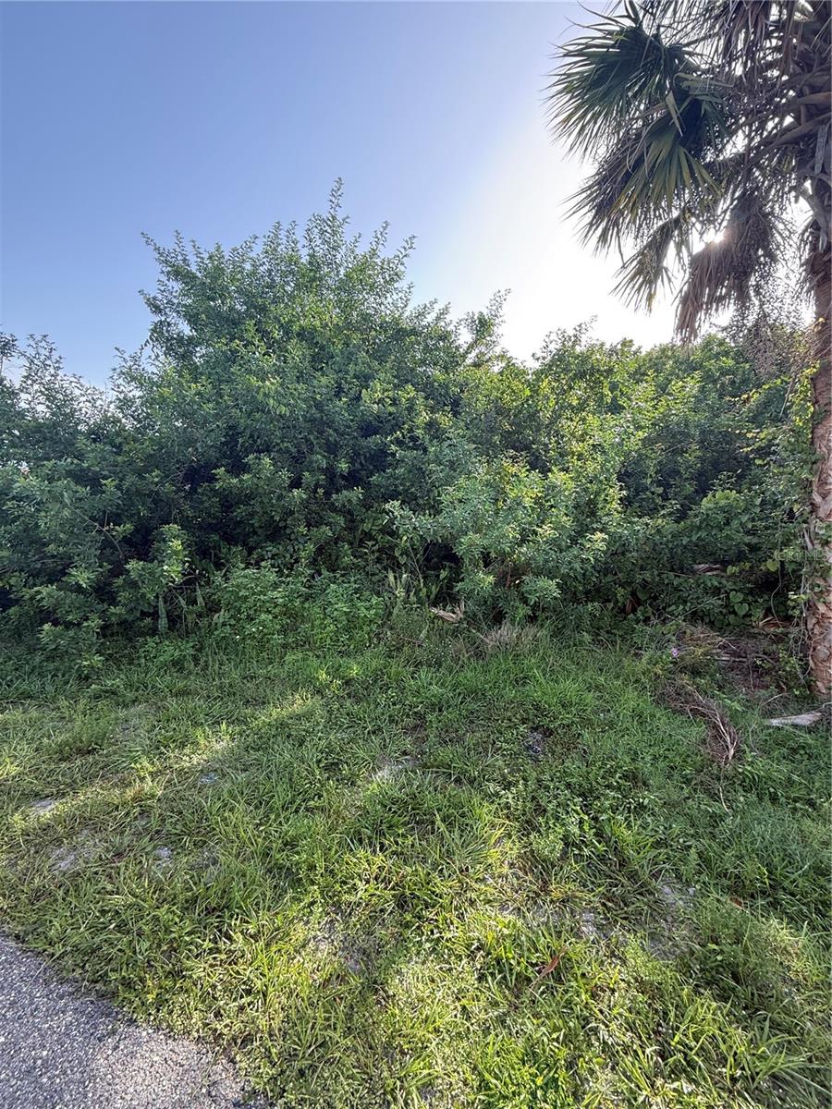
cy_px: 554
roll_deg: -2.6
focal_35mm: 14
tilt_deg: -4.2
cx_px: 416
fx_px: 449
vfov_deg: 102.1
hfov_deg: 85.7
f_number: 2.2
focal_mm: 2.22
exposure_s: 1/226
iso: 64
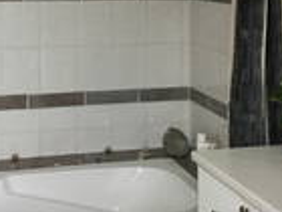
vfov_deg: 18.0
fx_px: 652
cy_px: 2
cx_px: 95
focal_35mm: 80
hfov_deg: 24.3
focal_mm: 3.3
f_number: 2.4
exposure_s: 1/30
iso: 40
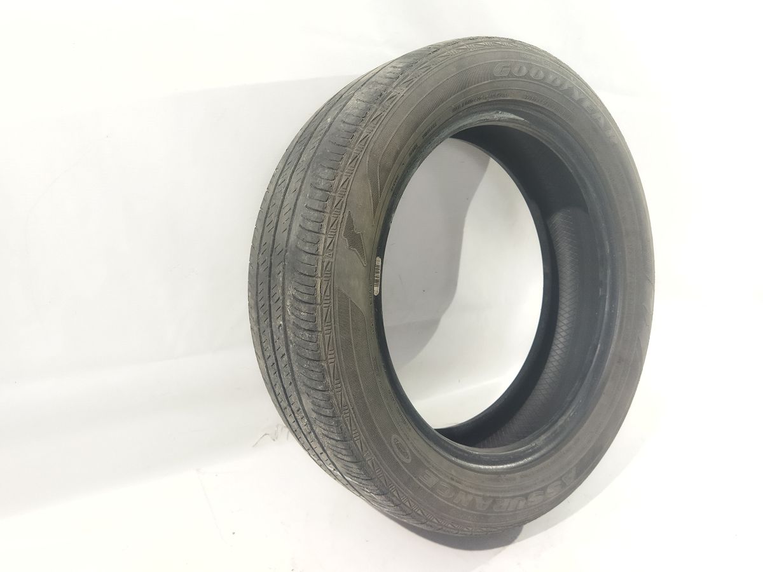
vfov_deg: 51.4
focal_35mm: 27
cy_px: 286
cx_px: 382
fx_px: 595
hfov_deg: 65.3
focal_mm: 4.71
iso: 481
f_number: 1.79
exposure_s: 1/50
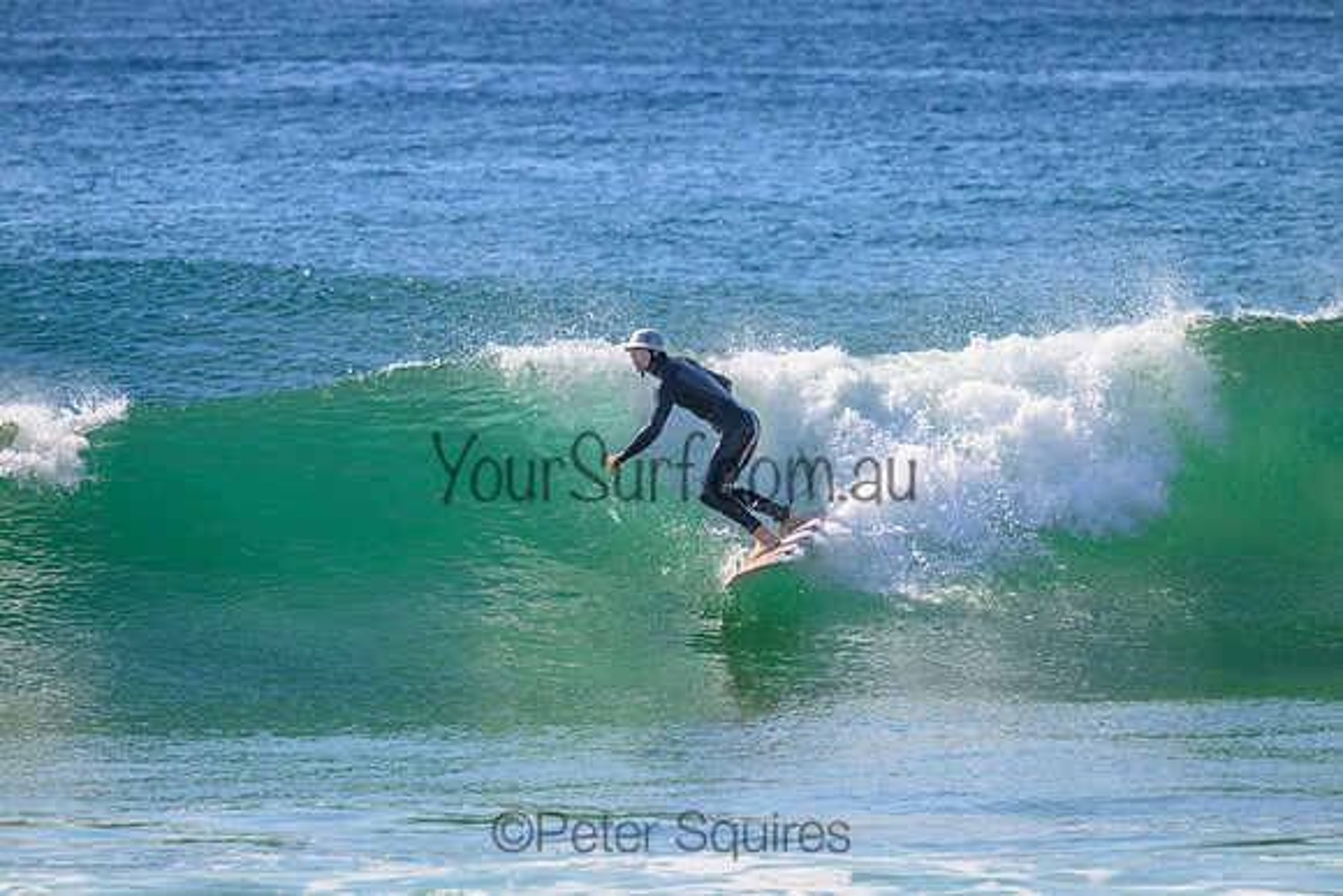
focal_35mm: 500
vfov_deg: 2.8
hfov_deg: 4.1
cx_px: 672
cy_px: 448
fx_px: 18656
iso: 1100
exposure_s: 1/1600
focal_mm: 500
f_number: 11
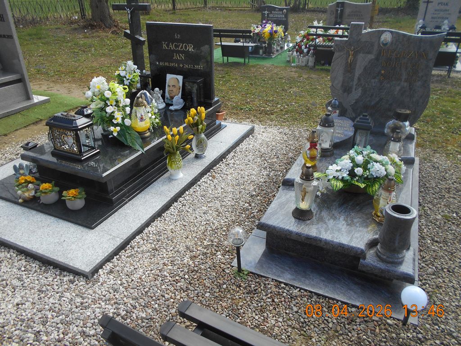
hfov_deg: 67.3
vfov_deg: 53.1
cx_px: 230
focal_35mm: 26
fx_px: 346
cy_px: 173
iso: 80
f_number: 3.2
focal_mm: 4.6
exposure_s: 1/320
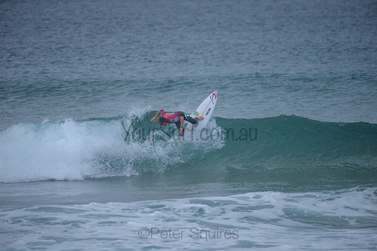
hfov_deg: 4.1
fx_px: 5237
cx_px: 188
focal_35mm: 500
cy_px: 126
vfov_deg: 2.8
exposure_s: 1/800
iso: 140
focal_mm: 500
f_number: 5.6
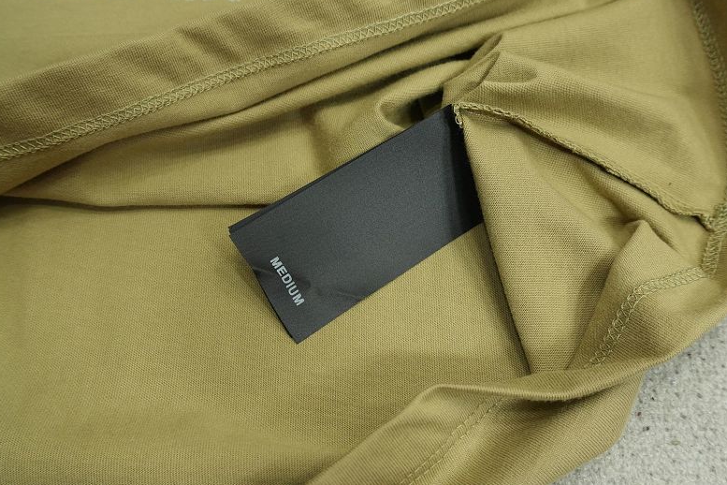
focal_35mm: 36
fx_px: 717
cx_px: 366
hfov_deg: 53.8
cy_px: 237
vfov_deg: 37.3
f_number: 8
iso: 1000
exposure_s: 1/160
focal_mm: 23
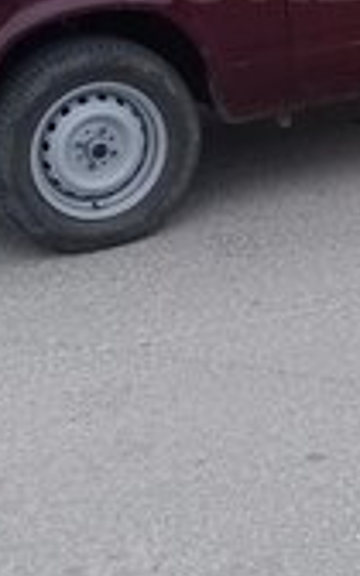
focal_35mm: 97
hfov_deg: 13.3
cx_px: 370
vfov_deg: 20.5
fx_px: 1523
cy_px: -38
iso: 50
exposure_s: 1/161
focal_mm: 3.3
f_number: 2.2
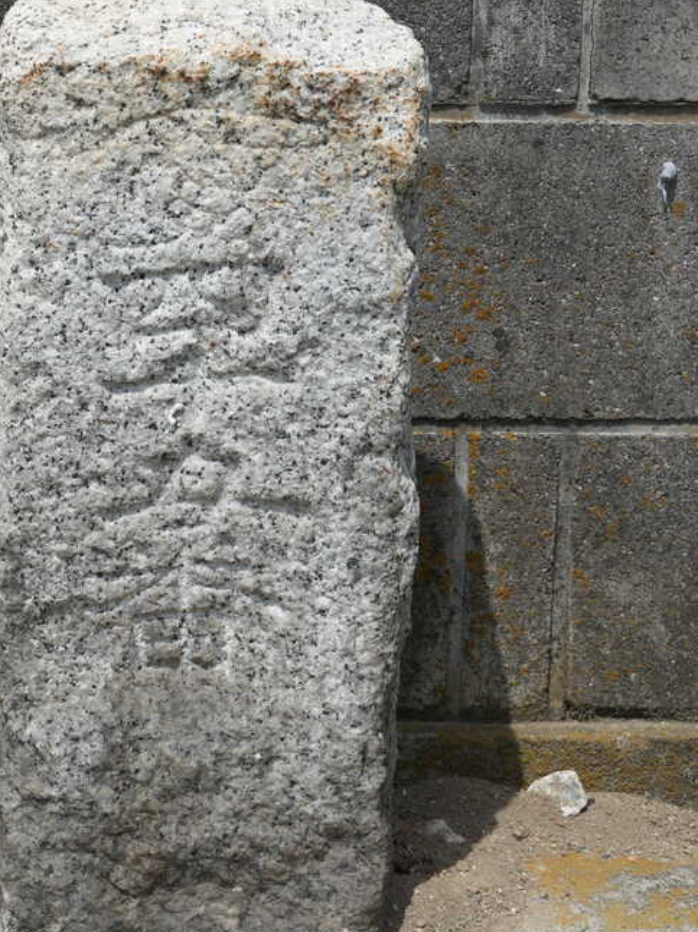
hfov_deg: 15.4
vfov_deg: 20.4
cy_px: 462
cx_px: 228
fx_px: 2583
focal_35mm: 96
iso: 100
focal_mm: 42
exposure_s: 1/400
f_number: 7.1
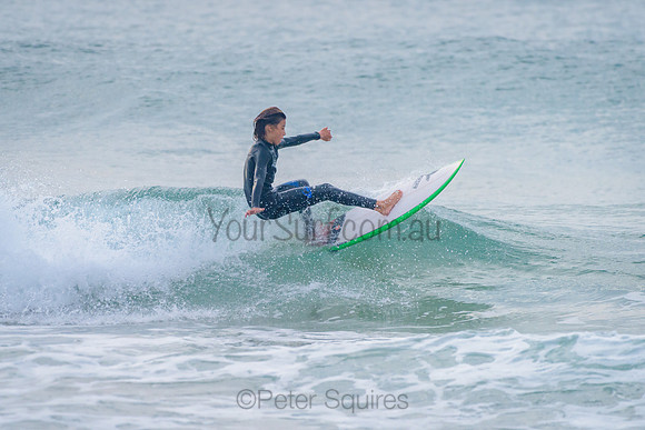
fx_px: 10988
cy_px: 211
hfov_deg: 3.4
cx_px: 313
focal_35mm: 613
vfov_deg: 2.2
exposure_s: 1/1250
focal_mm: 500
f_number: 5.6
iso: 640
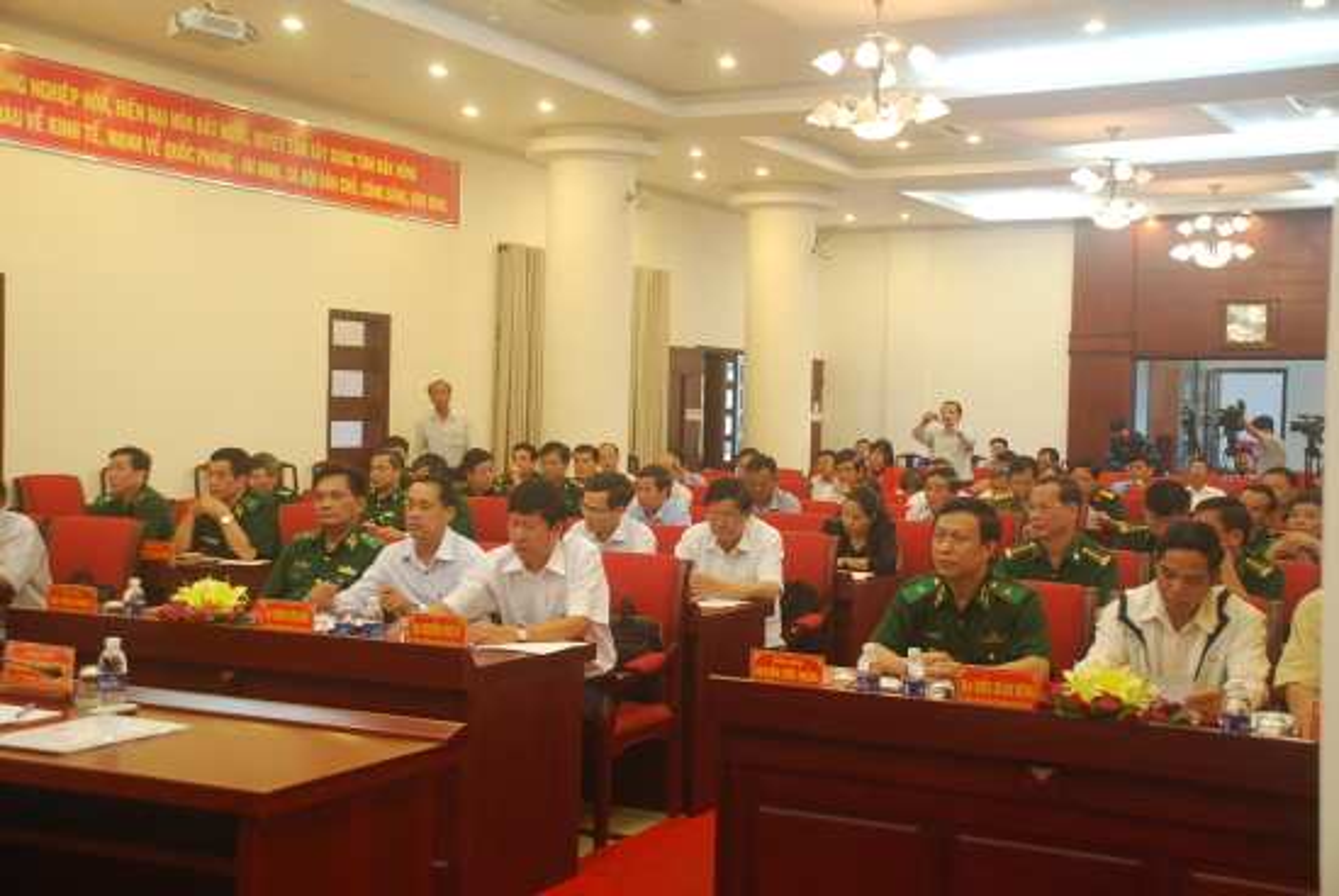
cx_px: 670
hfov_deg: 42.3
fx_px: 1731
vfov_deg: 29.0
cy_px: 448
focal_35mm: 46
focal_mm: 31
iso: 400
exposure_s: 1/13
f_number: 4.2
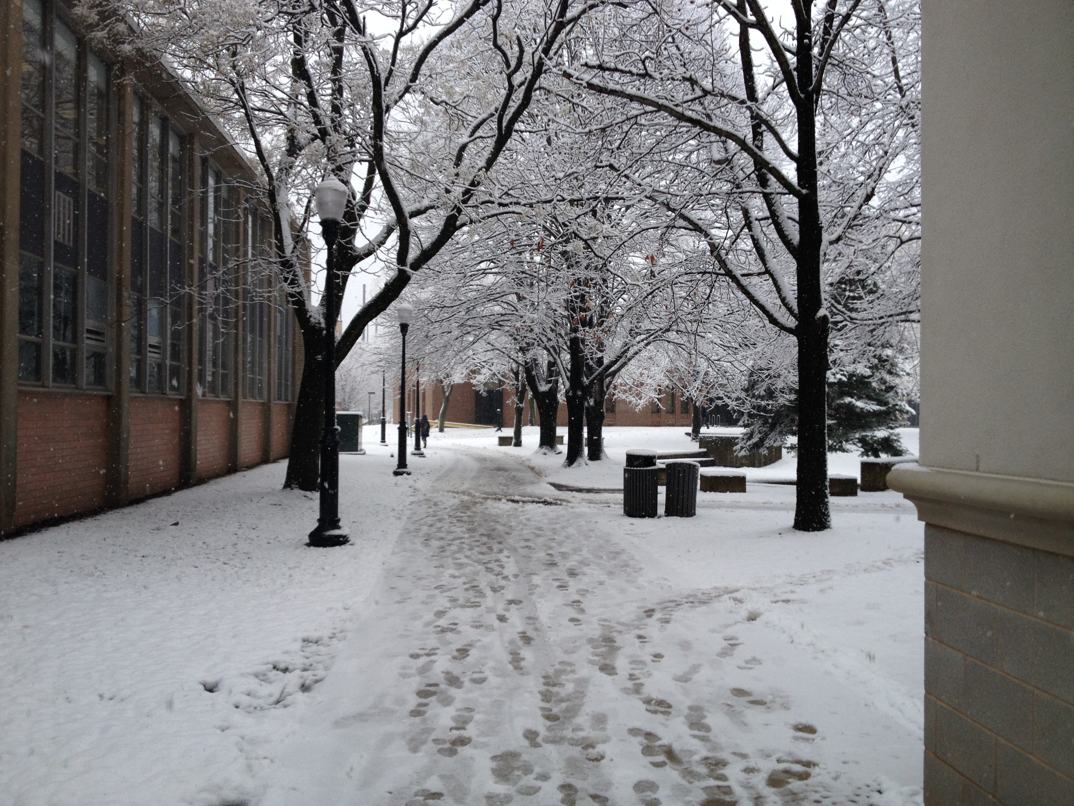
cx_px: 537
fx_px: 1086
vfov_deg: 40.7
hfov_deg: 52.6
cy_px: 403
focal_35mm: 35
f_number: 2.4
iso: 50
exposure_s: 1/398
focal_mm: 4.28
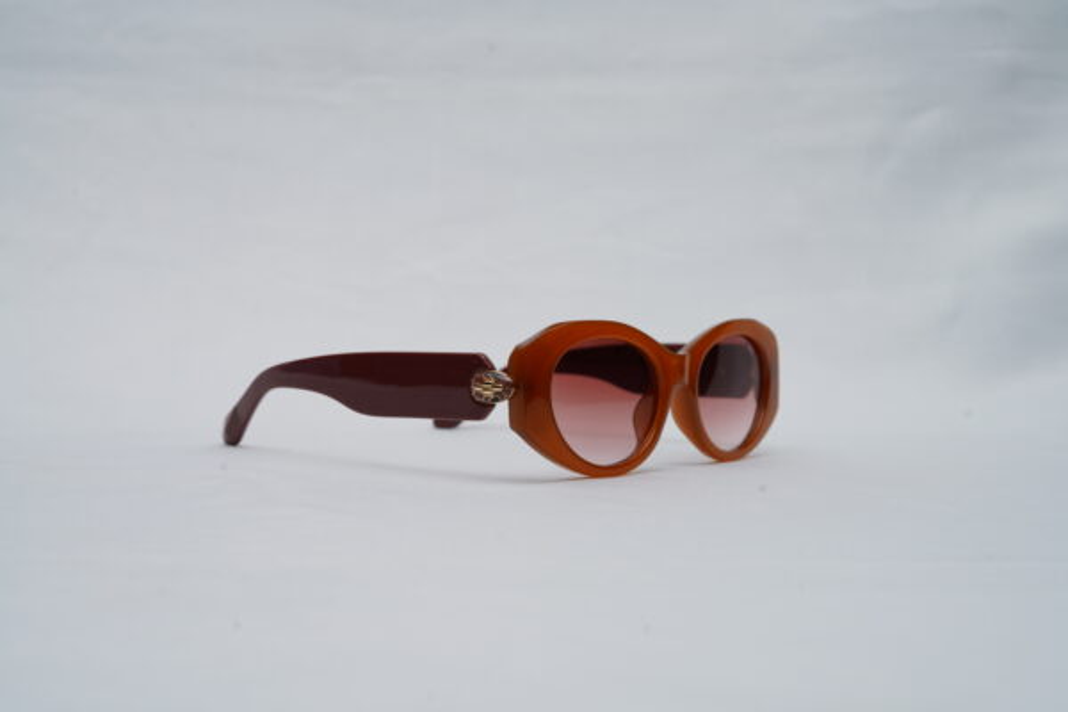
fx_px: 1483
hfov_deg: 39.6
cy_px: 356
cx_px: 534
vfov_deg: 27.0
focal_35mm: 50
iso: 100
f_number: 9
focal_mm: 50
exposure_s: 1/160
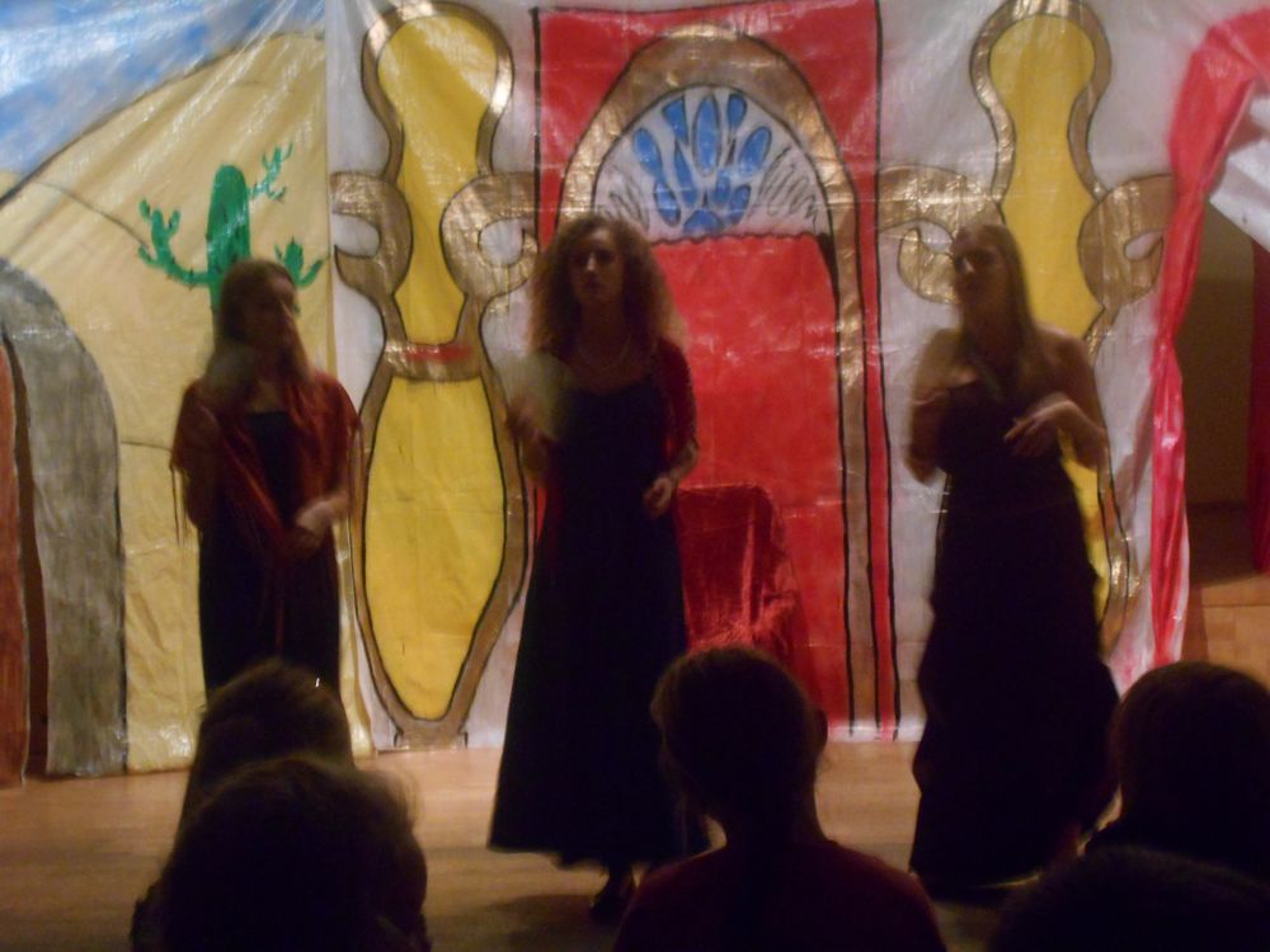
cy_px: 476
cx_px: 635
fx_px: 2788
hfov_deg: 25.7
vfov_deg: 19.4
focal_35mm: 76
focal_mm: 13.5
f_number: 5.8
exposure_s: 1/6
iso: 800
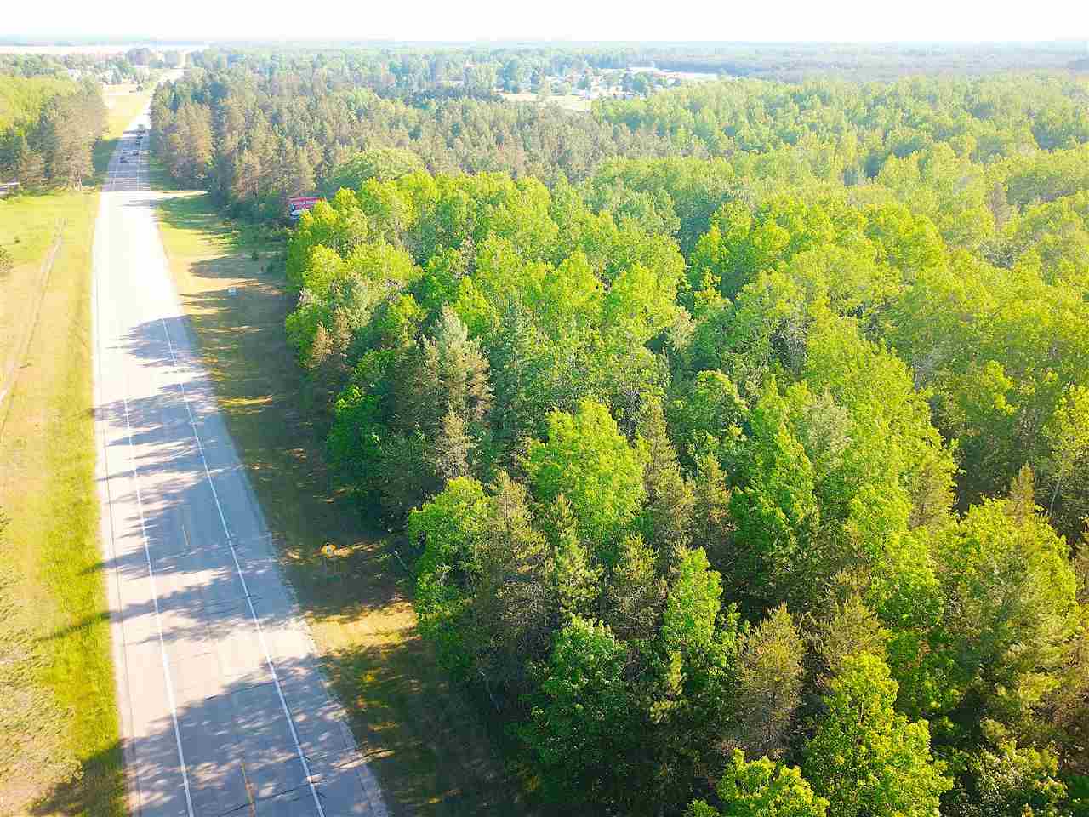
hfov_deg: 67.3
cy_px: 408
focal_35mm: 26
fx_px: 818
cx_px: 544
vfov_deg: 53.1
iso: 109
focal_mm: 4.73
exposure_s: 1/100
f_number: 2.2
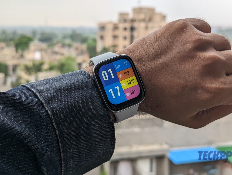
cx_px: 116
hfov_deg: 39.6
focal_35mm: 48
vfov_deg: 30.3
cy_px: 88
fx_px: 322
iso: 43
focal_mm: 6.81
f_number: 1.85
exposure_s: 1/333
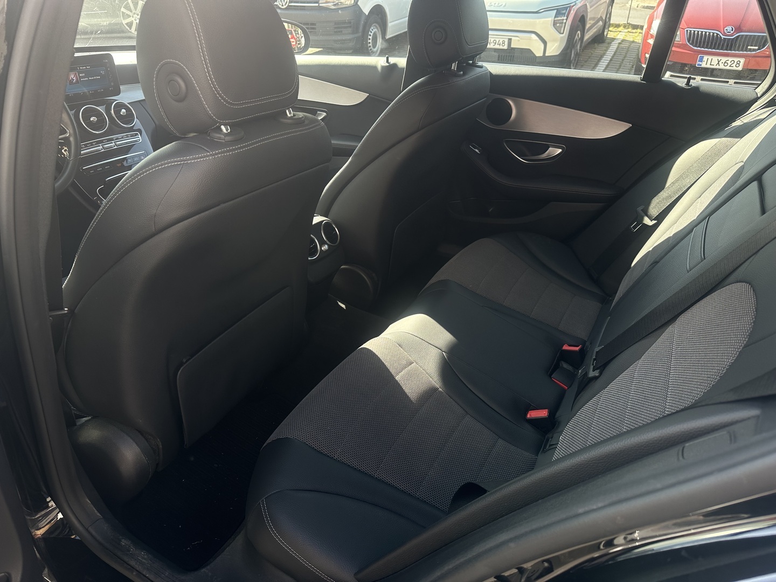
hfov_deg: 71.6
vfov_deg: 56.8
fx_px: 538
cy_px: 291
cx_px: 388
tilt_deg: -31.1
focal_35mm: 24
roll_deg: +0.0
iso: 80
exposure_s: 1/376
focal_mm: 6.86
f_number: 1.78
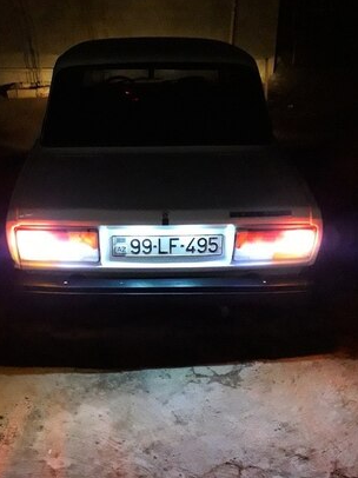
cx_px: 158
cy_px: 243
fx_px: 456
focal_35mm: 33
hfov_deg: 42.8
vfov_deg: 55.4
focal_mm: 3.6
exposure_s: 1/17
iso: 800
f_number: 1.9
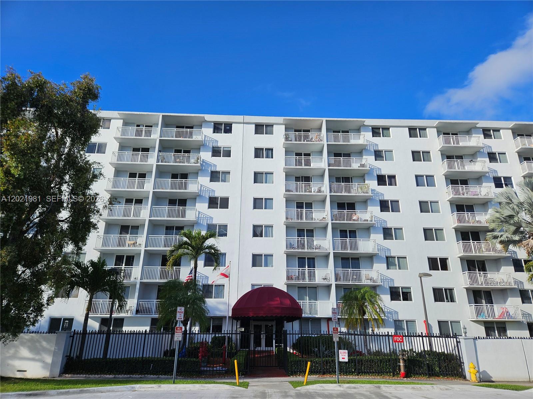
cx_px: 266
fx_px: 354
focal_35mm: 23
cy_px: 200
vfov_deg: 58.9
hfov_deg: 73.9
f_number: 1.8
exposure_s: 1/2314
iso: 25
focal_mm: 5.4
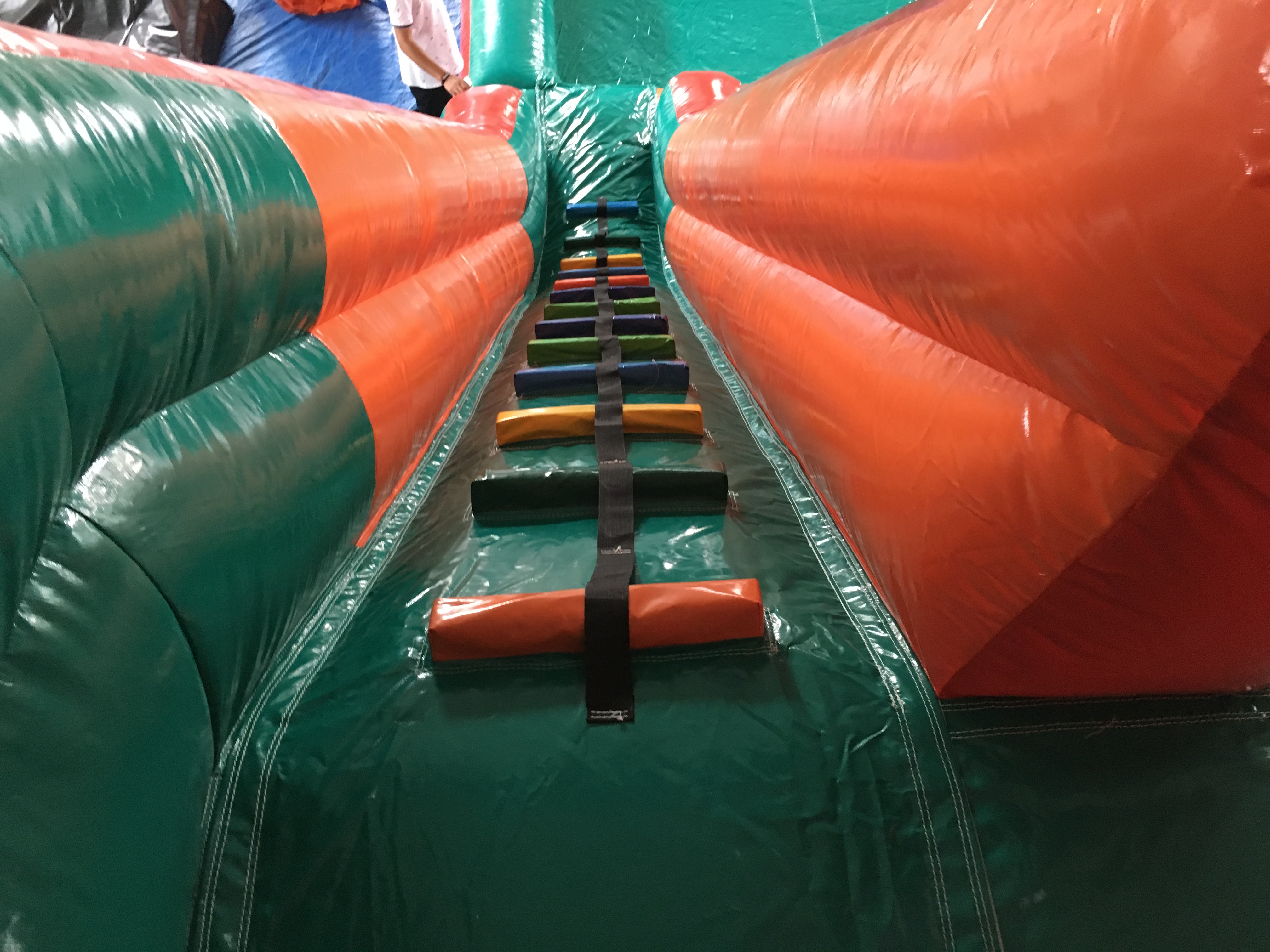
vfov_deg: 48.2
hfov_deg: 61.7
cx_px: 635
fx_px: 1064
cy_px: 476
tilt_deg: -56.5
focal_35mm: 29
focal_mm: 4.15
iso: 200
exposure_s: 1/25
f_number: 2.2
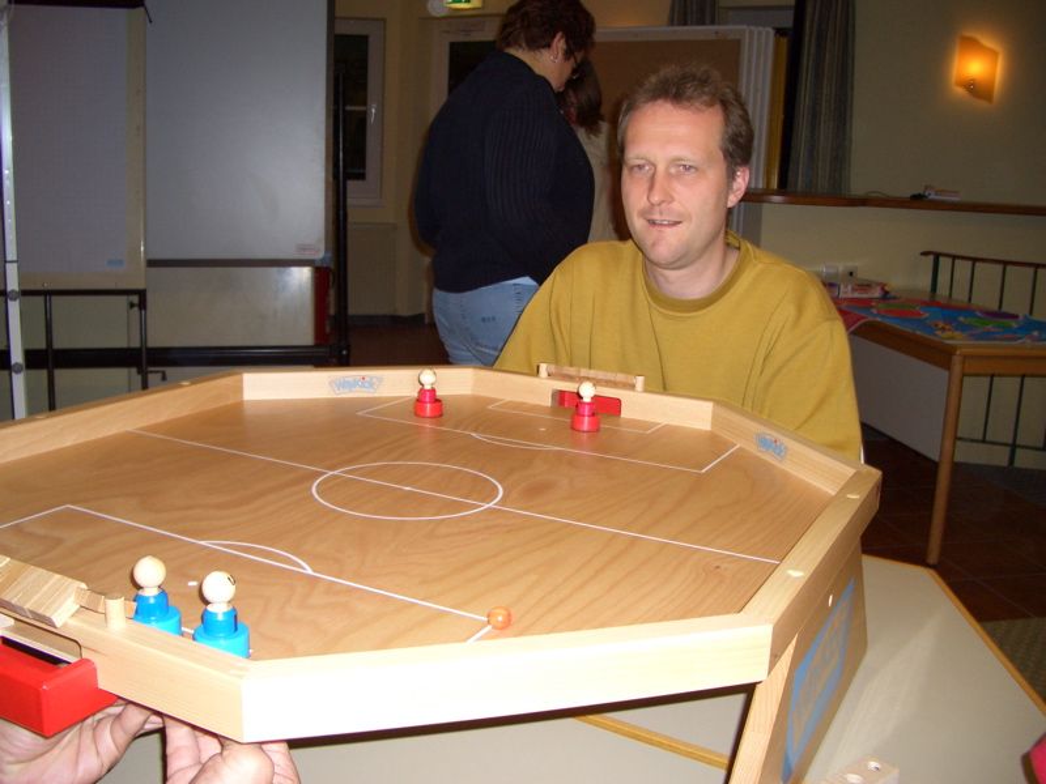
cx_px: 523
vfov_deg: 40.7
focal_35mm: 35
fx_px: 1058
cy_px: 392
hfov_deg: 52.6
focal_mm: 5.8
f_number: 2.6
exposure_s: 1/60
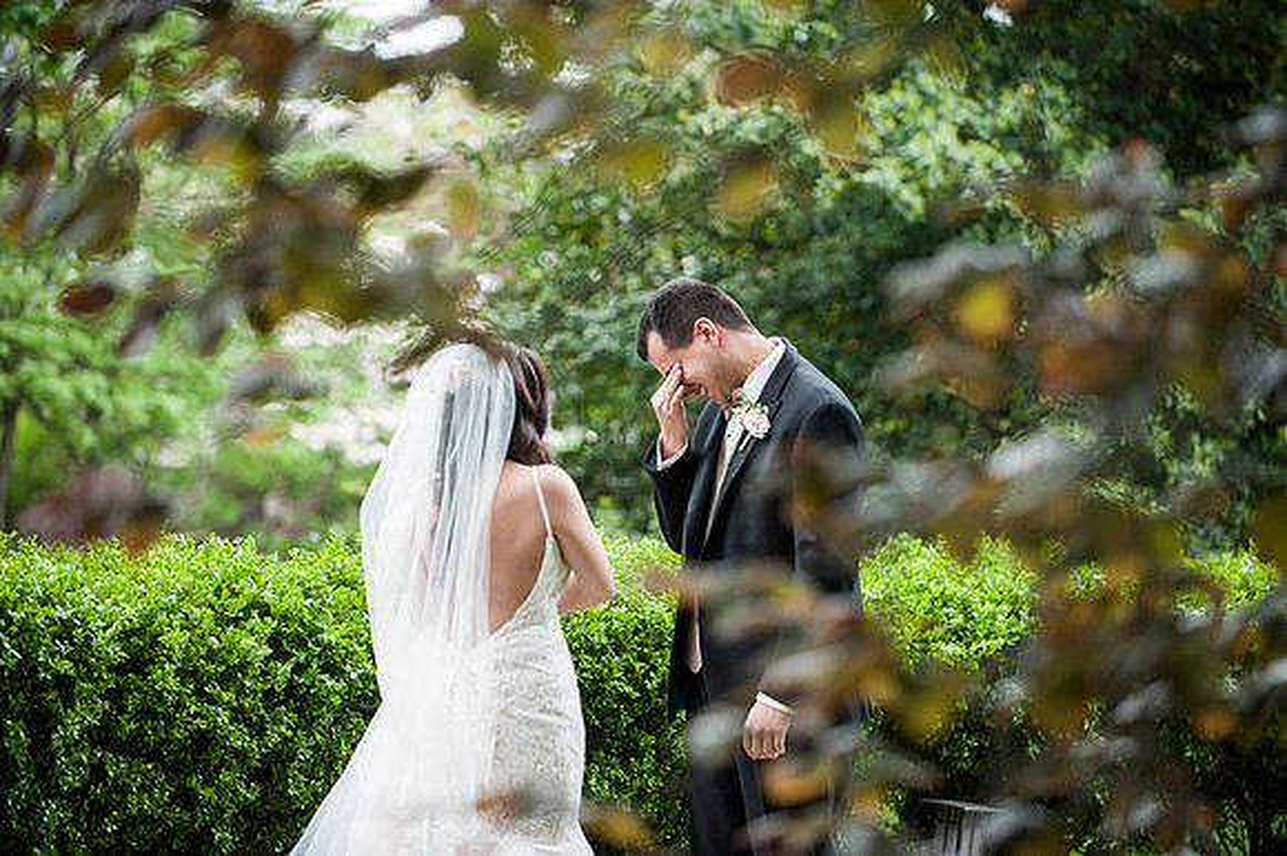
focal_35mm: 125
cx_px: 644
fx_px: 4466
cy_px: 428
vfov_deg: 11.0
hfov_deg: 16.4
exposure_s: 1/1000
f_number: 2.8
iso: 800
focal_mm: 125
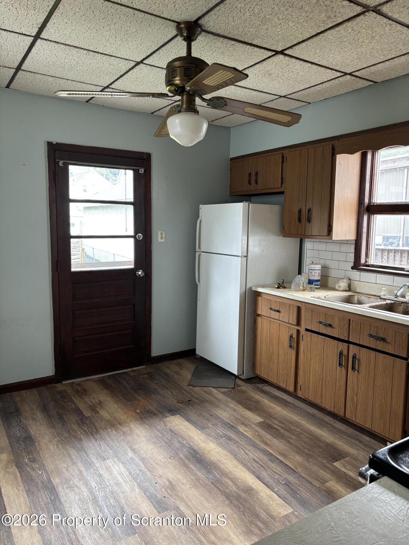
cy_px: 272
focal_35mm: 26
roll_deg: -1.8
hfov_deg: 53.1
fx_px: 410
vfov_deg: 67.3
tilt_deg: -8.2
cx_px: 204
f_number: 1.6
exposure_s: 1/77
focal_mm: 5.96
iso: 125
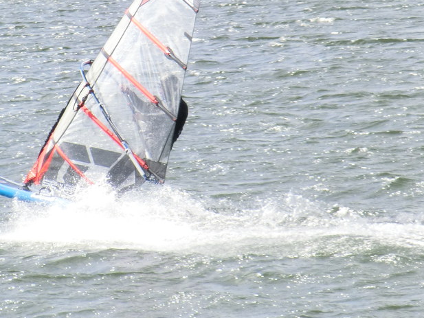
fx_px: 3908
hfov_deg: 6.2
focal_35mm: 319
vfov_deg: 4.7
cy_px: 76
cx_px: 143
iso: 80
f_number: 5.2
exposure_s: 1/400
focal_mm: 22
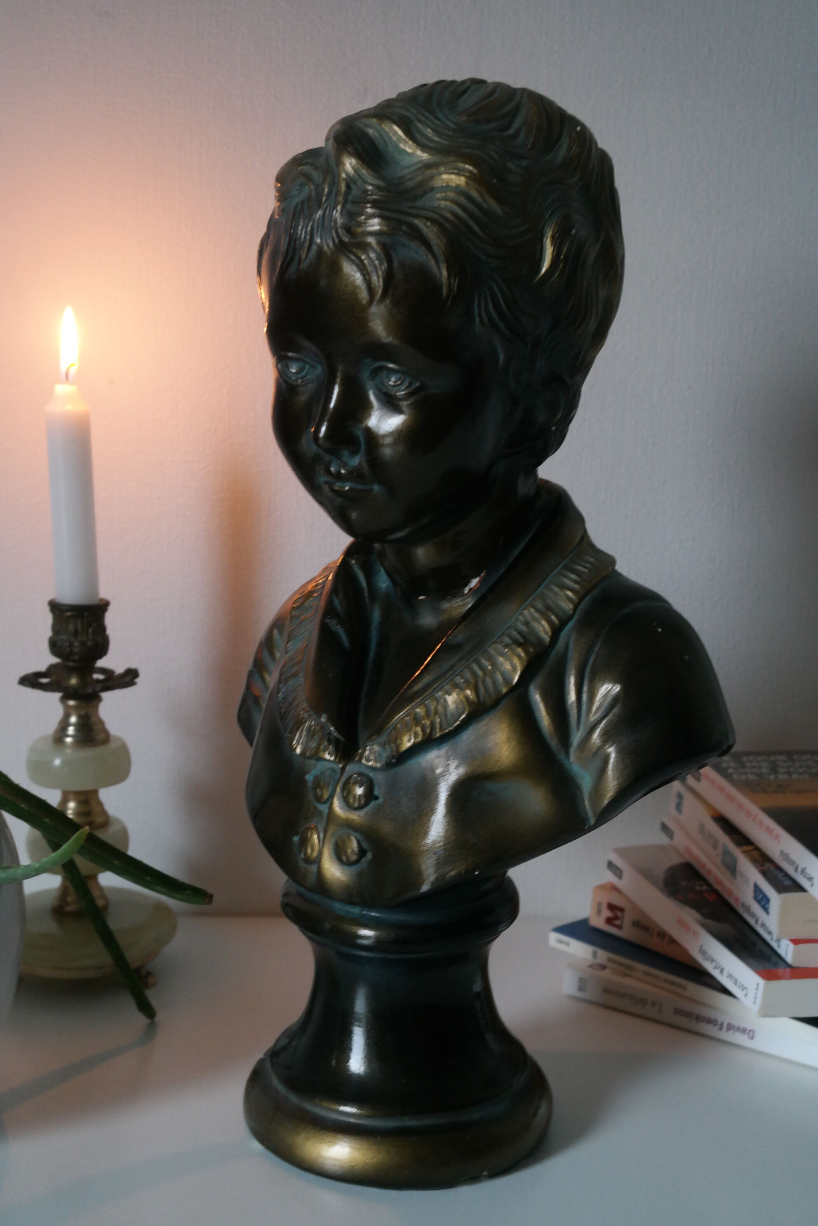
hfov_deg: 25.5
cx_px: 409
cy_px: 613
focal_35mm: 53
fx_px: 1806
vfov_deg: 37.5
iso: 1600
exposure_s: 1/30
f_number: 5.6
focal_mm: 35
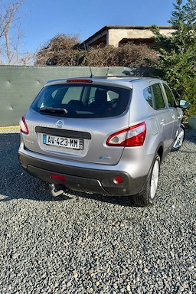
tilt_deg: -14.0
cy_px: 144
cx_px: 92
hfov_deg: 49.5
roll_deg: +1.2
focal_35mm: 26
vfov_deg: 69.4
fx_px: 212
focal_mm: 6.86
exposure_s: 1/2232
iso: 80
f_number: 1.78
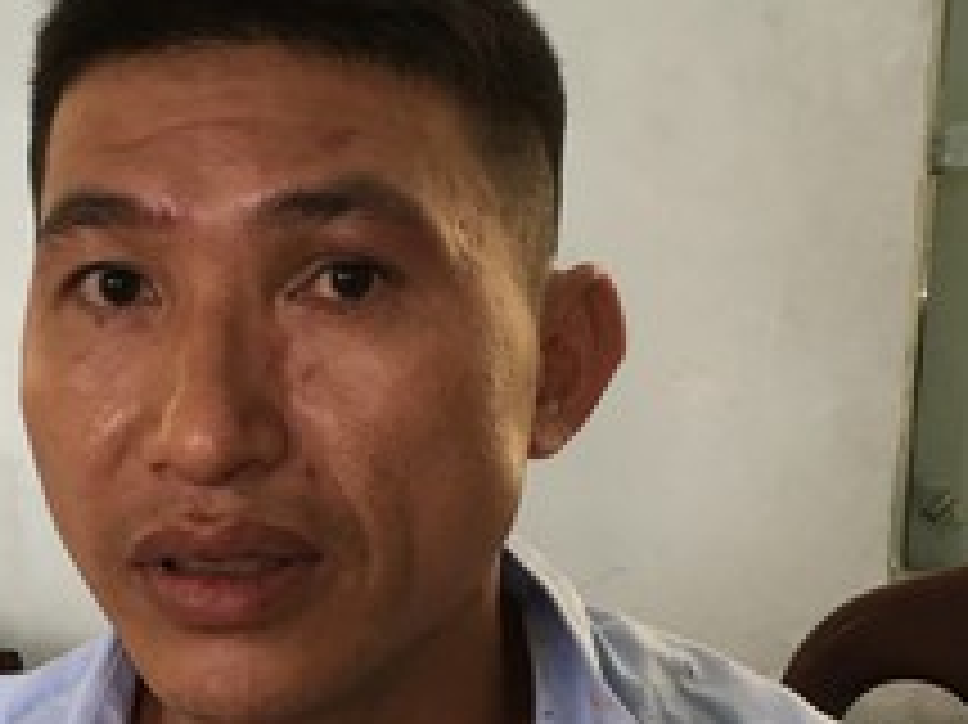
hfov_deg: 21.8
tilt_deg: -10.2
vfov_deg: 16.4
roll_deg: -0.6
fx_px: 2487
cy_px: 600
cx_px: 203
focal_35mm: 89
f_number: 2.2
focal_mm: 4.15
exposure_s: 1/33
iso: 32
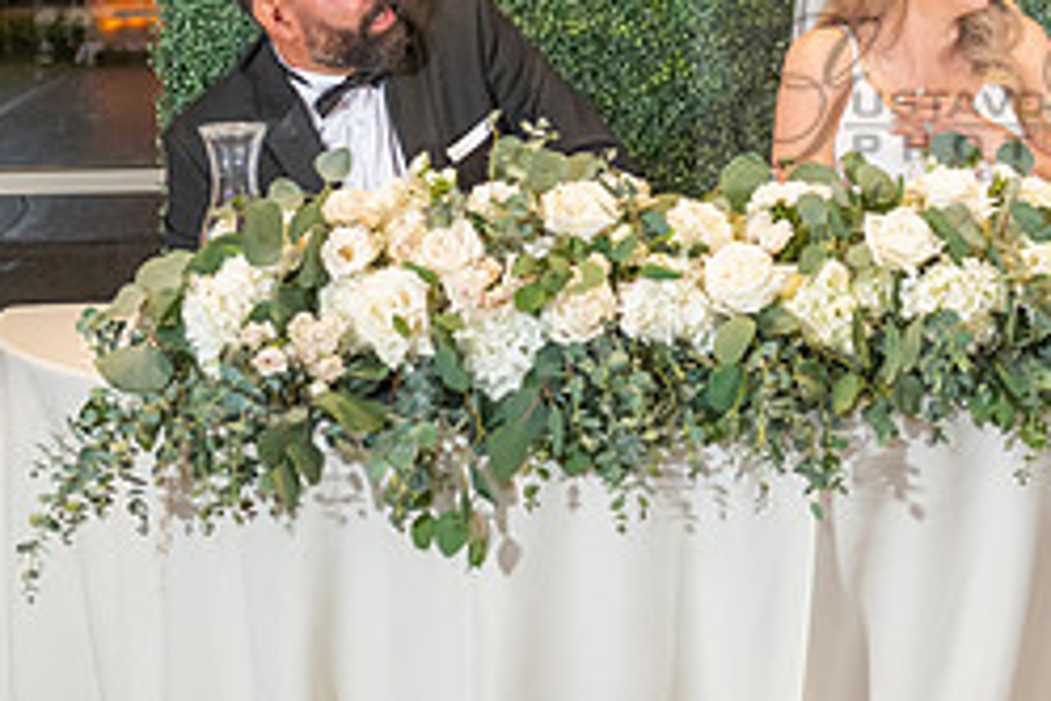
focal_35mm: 112
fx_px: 3270
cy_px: 91
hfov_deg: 17.8
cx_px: 1064
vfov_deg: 12.2
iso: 800
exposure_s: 1/160
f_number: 3.5
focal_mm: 48
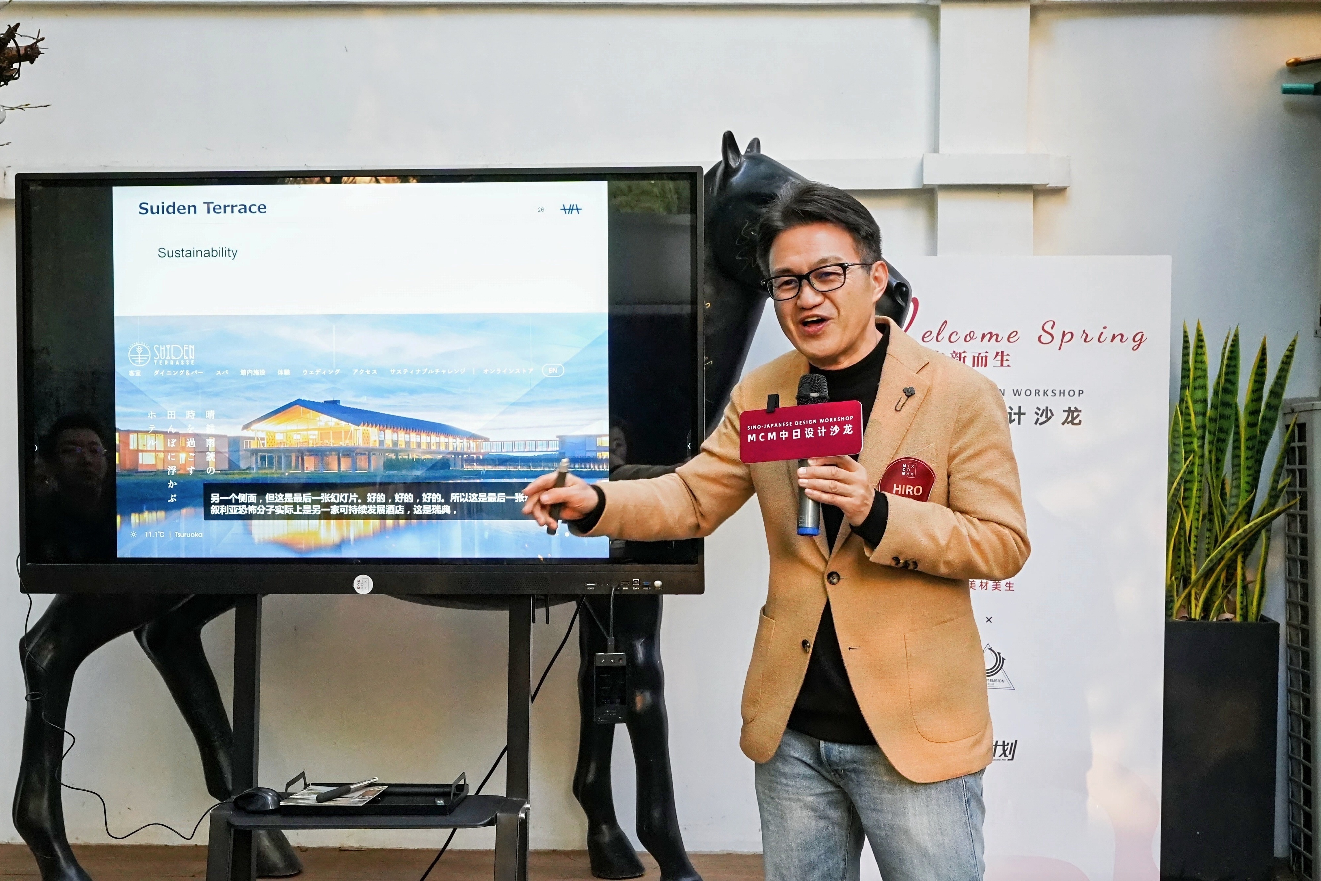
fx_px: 1872
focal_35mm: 51
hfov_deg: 38.9
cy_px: 440
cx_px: 660
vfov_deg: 26.5
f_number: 7.1
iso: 4000
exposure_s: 1/1.43
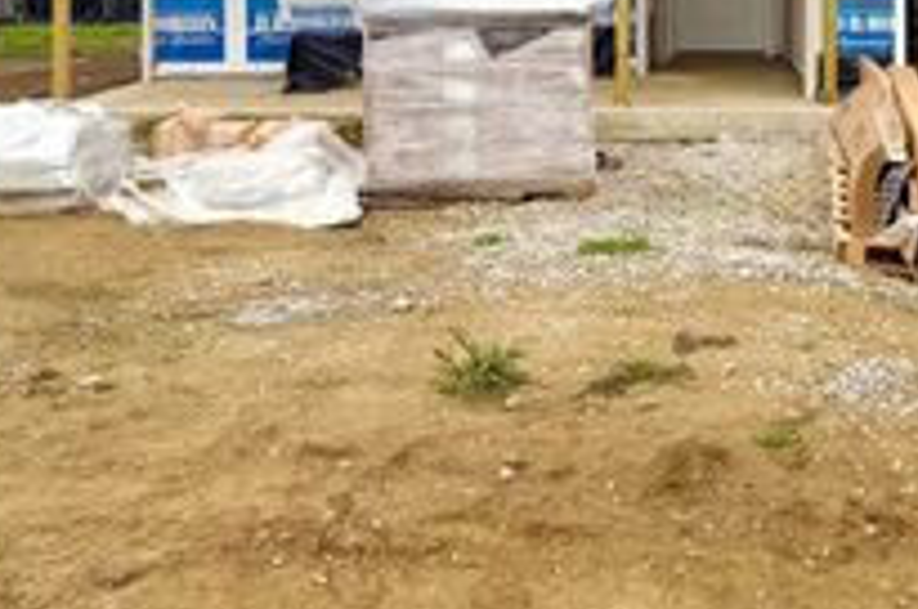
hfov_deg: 30.7
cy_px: -199
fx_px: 1553
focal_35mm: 61
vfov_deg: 20.2
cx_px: 909
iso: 80
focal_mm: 6.76
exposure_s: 1/8000
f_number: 1.8
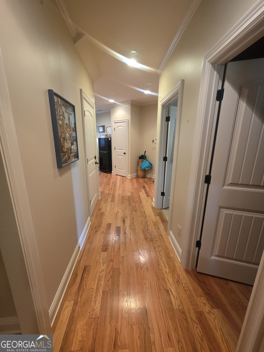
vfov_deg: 106.2
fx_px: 132
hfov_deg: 89.9
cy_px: 176
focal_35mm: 13
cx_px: 132
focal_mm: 2.2
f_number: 1.9
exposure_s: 1/60
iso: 400
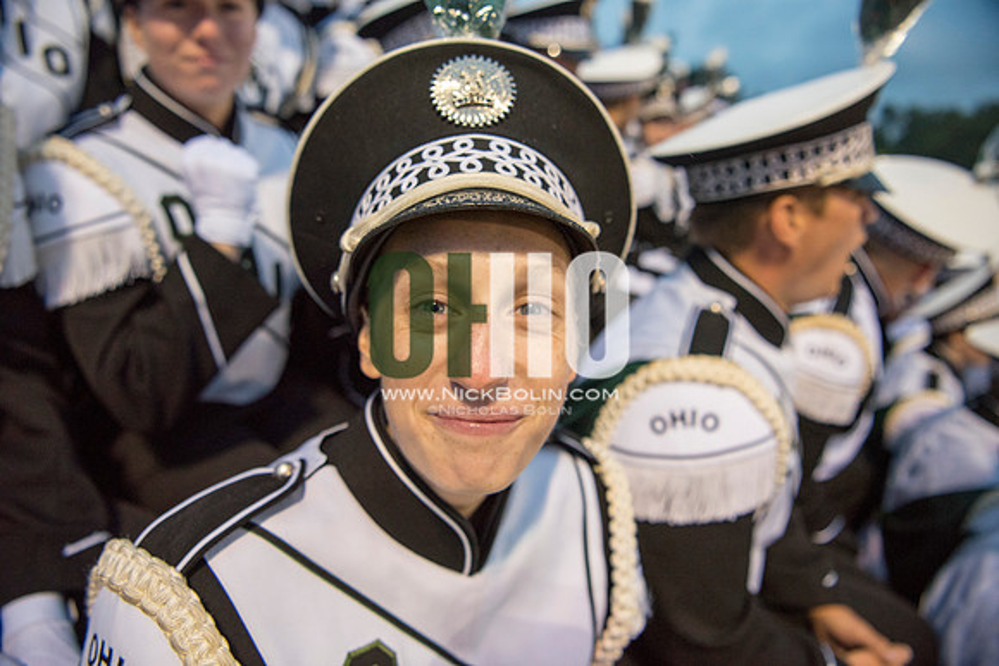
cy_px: 333
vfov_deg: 53.2
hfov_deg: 73.7
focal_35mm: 24
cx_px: 500
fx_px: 666
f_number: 3.2
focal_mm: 24
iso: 2000
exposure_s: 1/320
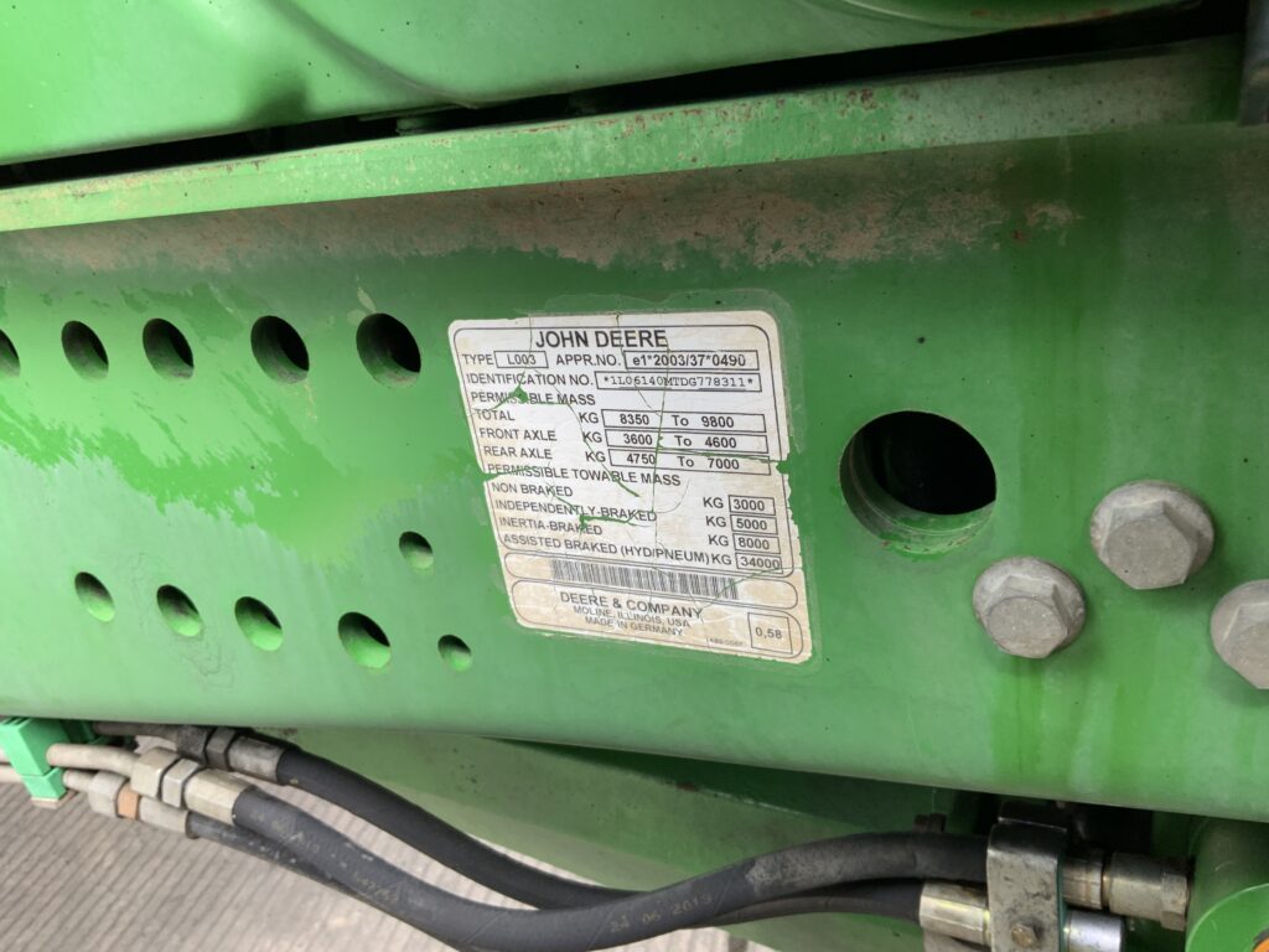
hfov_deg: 61.7
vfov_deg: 48.2
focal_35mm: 29
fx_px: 1063
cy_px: 476
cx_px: 634
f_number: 1.8
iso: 25
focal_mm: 3
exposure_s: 1/122
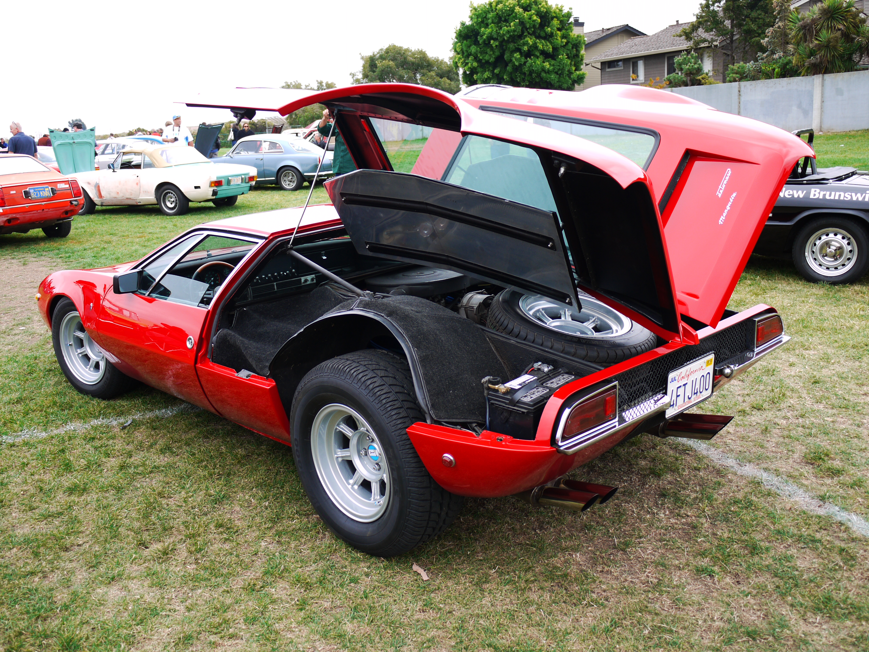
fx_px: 854
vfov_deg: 41.8
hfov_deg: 54.0
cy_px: 326
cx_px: 434
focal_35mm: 34
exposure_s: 1/125
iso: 100
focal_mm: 17
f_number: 4
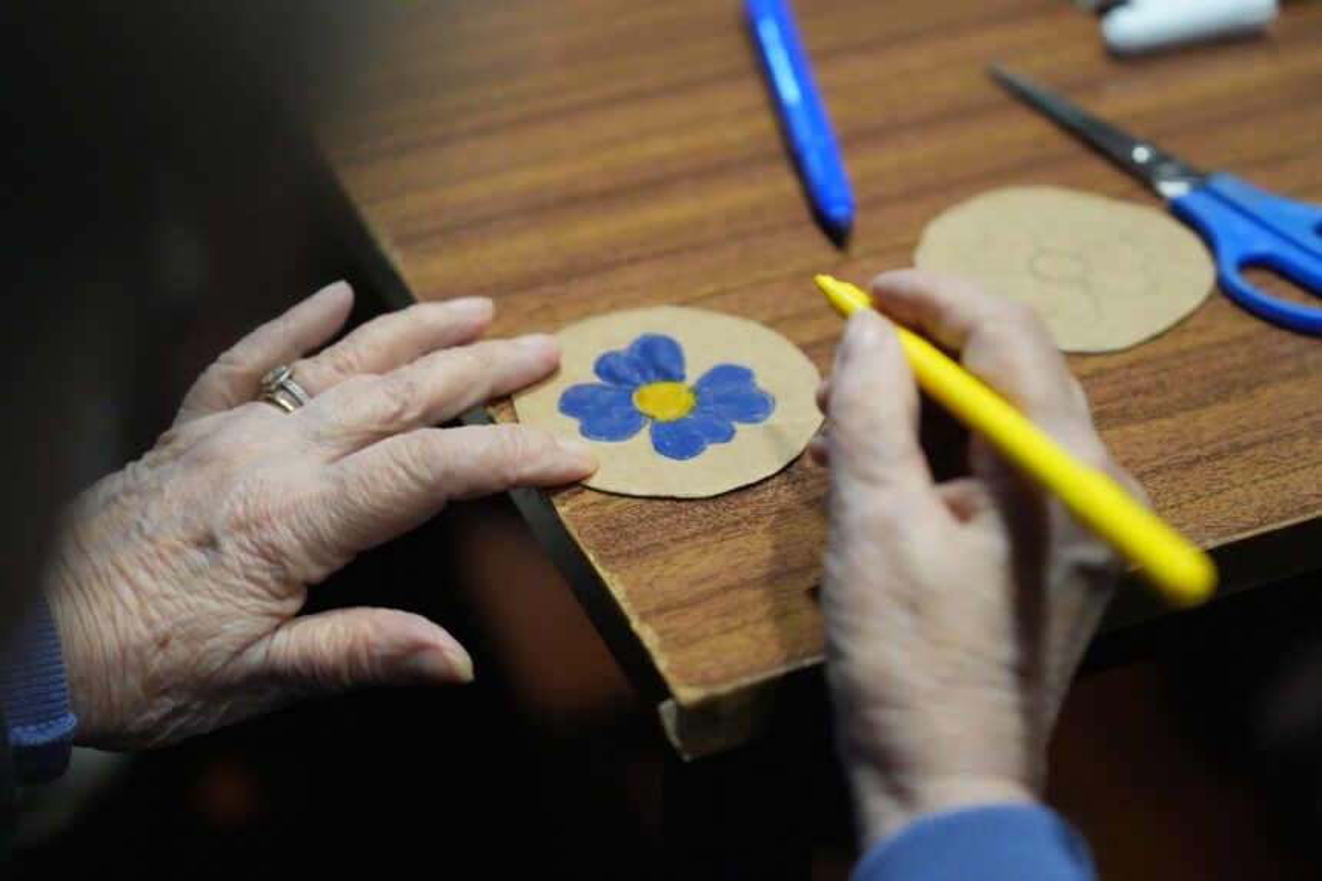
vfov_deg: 19.4
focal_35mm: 70
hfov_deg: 28.8
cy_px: 440
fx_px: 2570
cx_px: 661
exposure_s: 1/500
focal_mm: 70
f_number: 2.8
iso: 12800
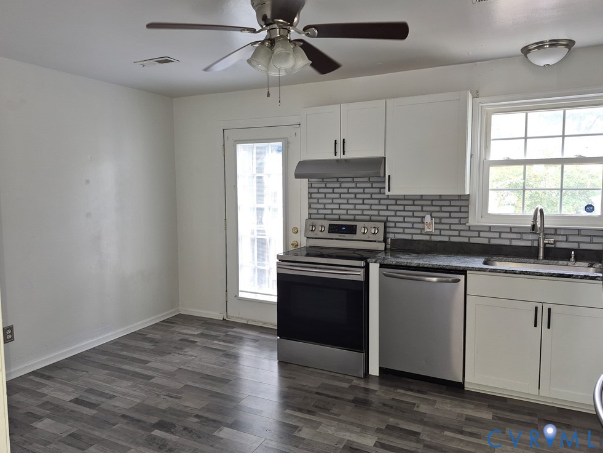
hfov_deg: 71.6
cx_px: 298
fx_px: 418
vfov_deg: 56.8
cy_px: 219
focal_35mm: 24
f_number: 1.8
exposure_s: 1/60
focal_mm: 5.4
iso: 80
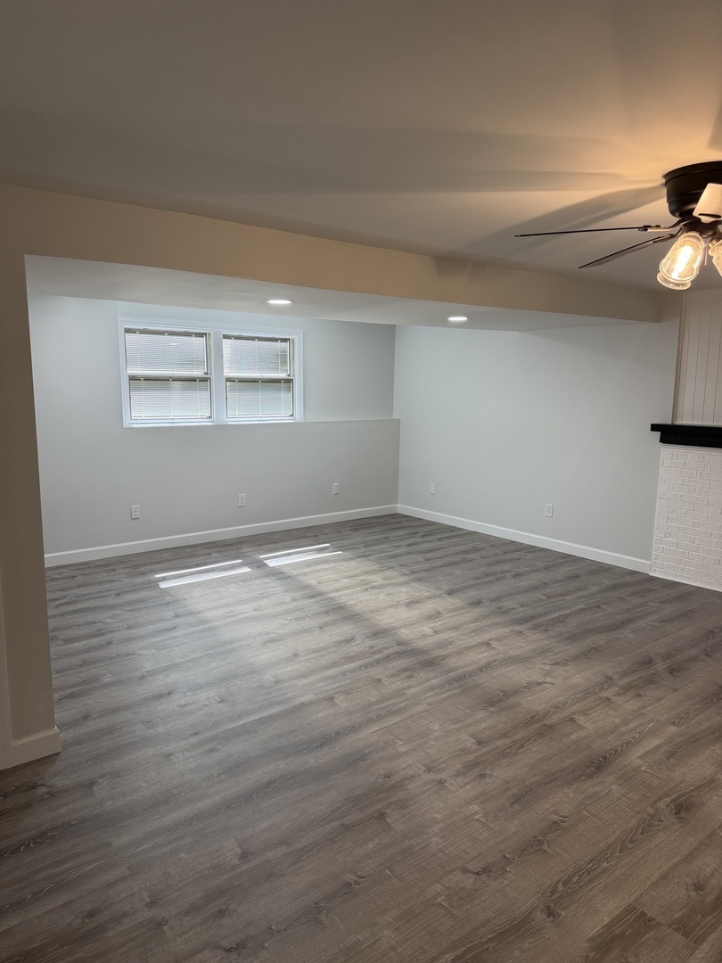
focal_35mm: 24
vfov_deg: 71.6
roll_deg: -0.6
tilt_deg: -9.1
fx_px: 667
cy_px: 482
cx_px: 361
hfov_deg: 56.8
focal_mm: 6.76
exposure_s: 1/120
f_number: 1.78
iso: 125
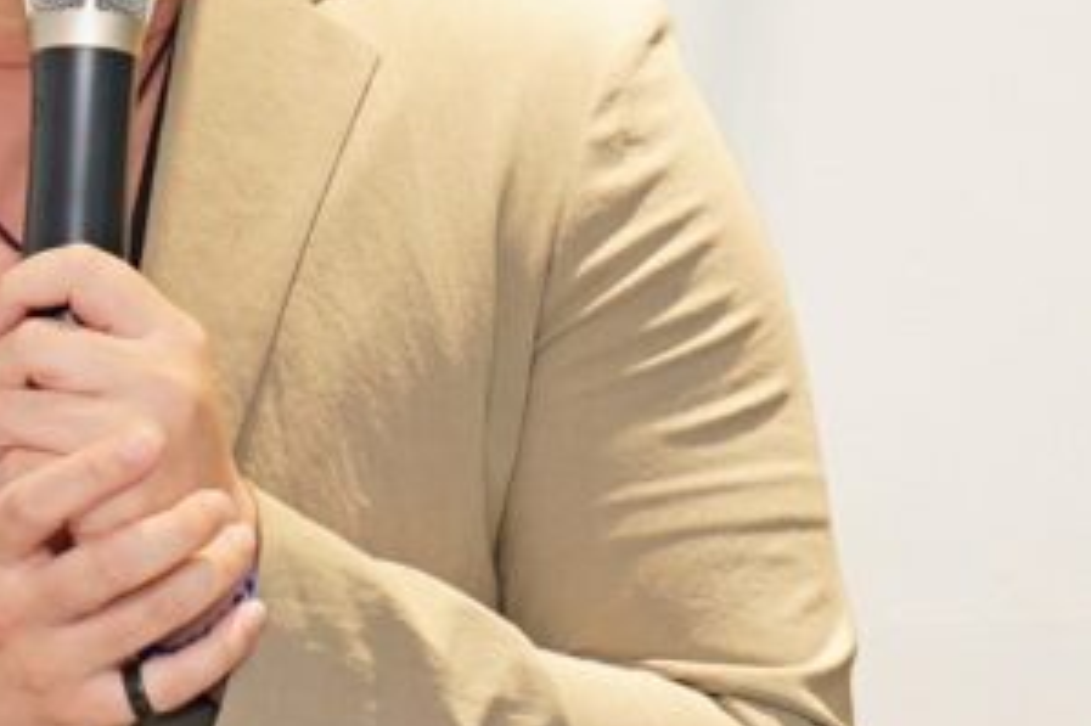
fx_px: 10904
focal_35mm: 360
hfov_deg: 5.7
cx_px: 142
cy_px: 151
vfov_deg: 3.8
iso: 800
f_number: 5.6
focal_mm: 70
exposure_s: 1/80
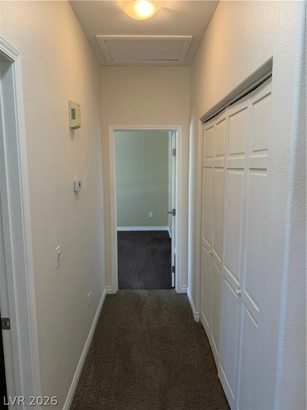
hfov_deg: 56.8
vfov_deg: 71.6
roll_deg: +0.0
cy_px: 205
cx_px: 154
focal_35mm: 24
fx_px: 284
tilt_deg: -8.6
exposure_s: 1/60
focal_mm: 6.76
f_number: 1.78
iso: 125
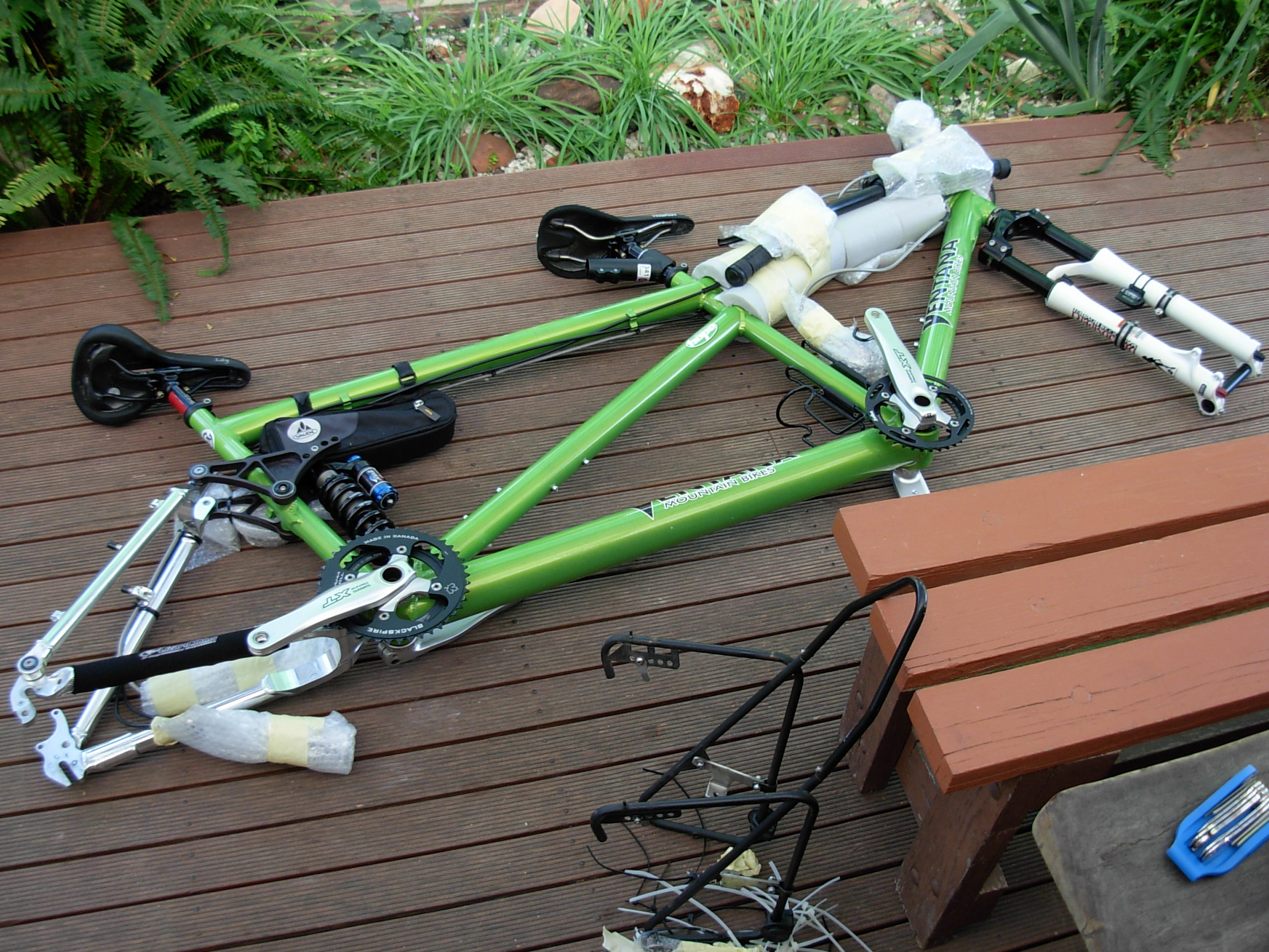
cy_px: 476
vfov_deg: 37.7
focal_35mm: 38
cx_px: 634
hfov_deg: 49.0
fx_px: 1393
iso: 79
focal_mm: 6.3
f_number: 2.9
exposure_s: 1/42.7
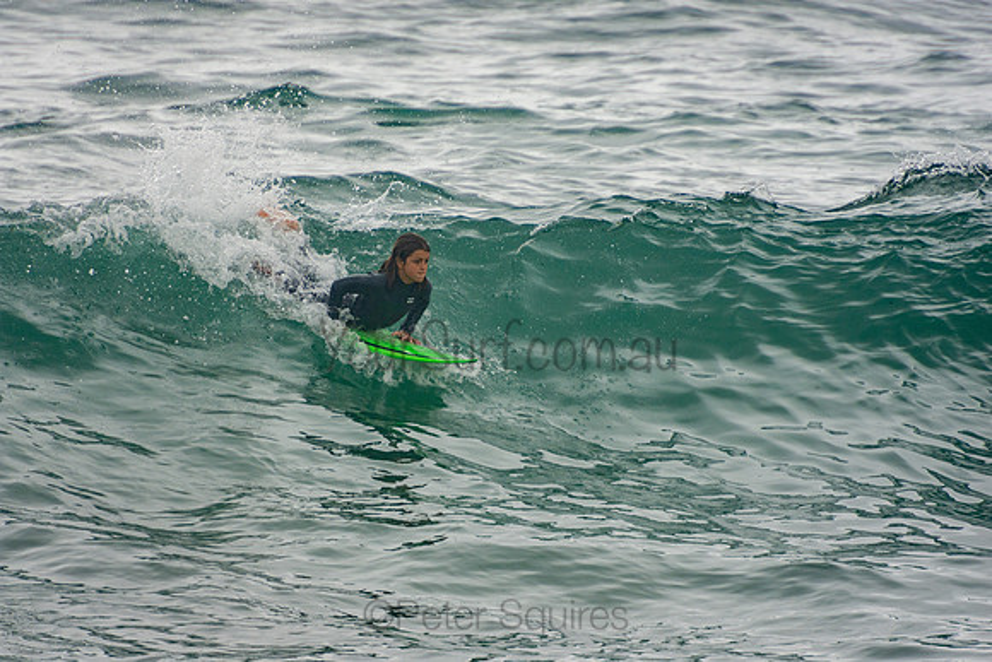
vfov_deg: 2.3
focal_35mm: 600
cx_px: 496
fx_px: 16536
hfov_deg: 3.4
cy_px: 331
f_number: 5.6
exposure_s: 1/1250
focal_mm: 400
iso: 320
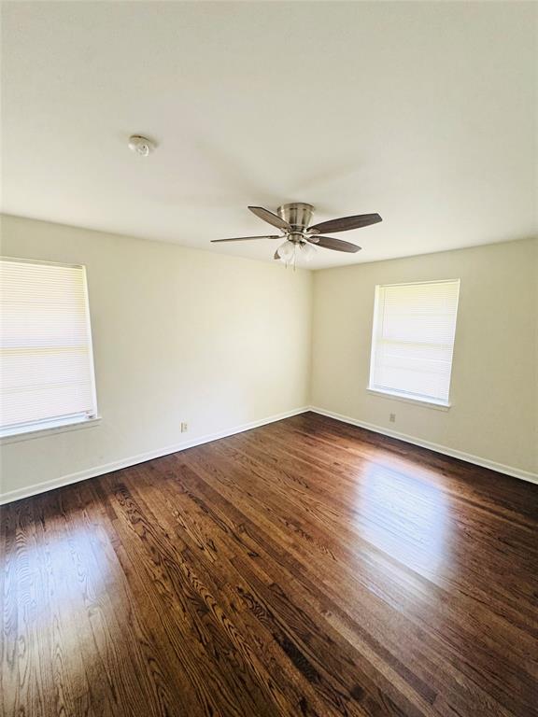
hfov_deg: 85.7
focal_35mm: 14
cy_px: 358
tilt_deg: -15.2
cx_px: 269
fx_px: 290
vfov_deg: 102.1
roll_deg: -1.7
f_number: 2.2
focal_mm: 2.22
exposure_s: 1/60
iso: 200
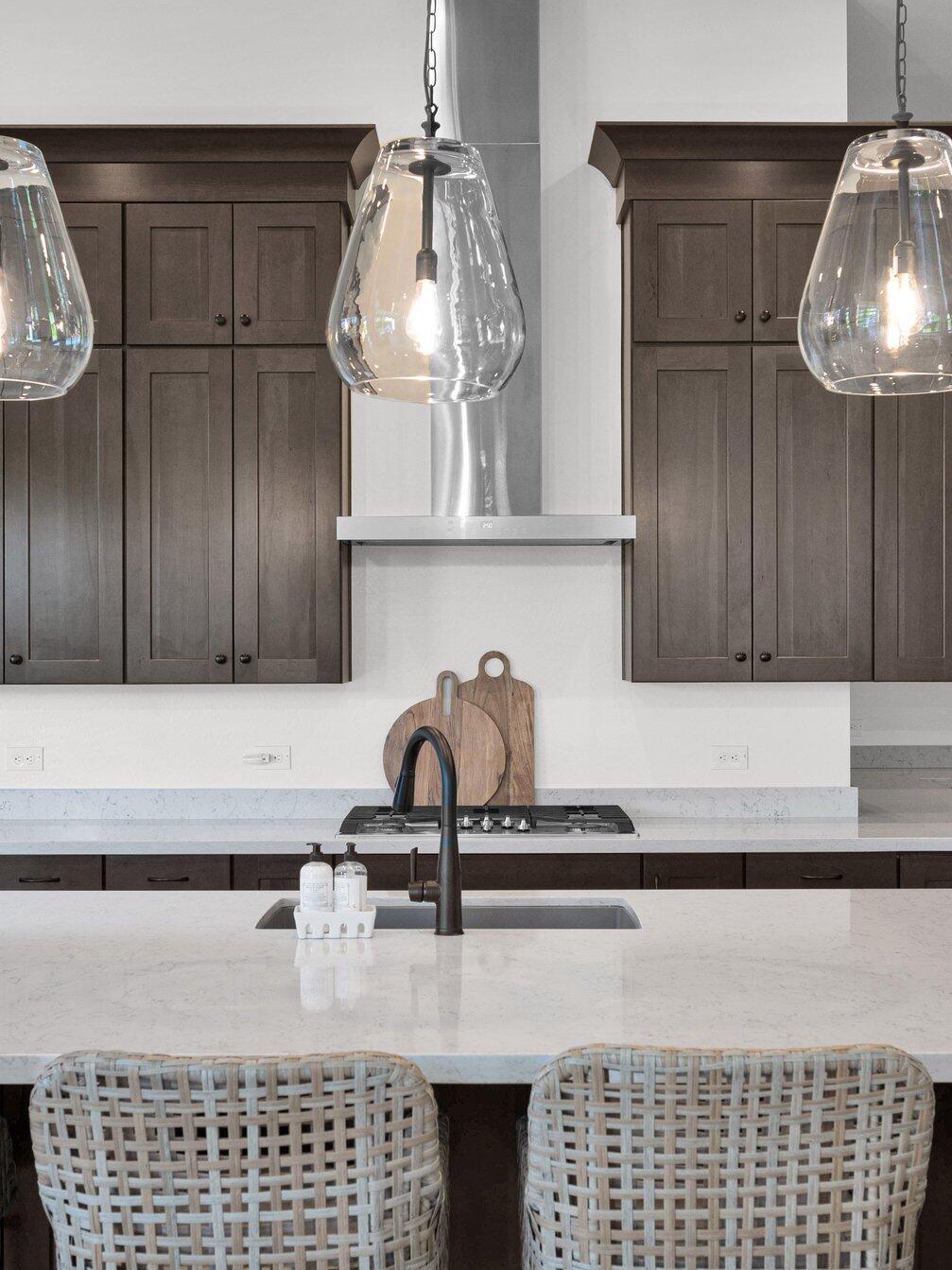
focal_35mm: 44
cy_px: 626
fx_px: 1614
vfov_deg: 42.9
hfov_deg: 32.9
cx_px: 484
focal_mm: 30
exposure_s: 1/20
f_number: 6.3
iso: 320
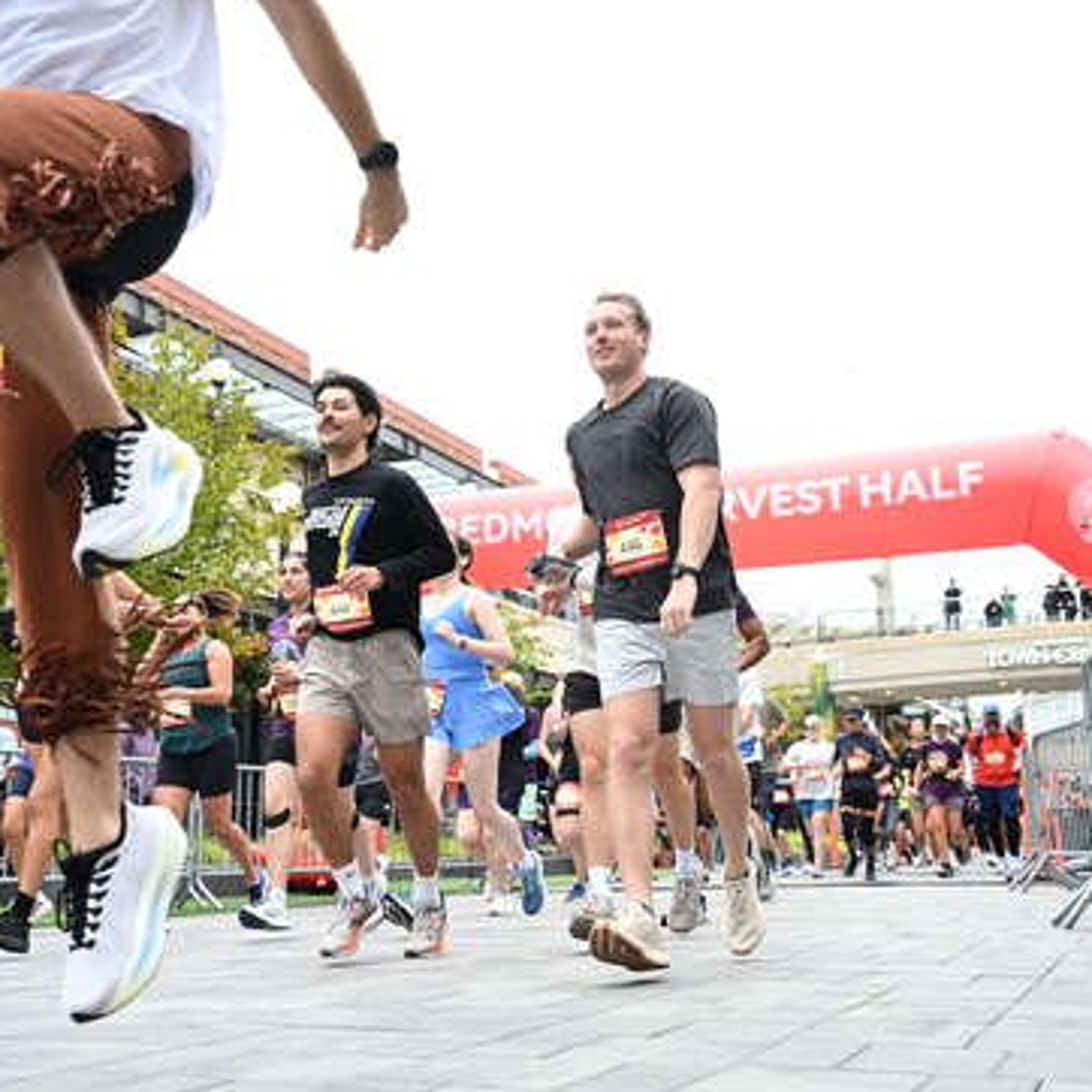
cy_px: 576
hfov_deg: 41.9
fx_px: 1428
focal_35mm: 40
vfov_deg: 41.8
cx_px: 548
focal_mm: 31
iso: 2000
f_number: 4
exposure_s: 1/640
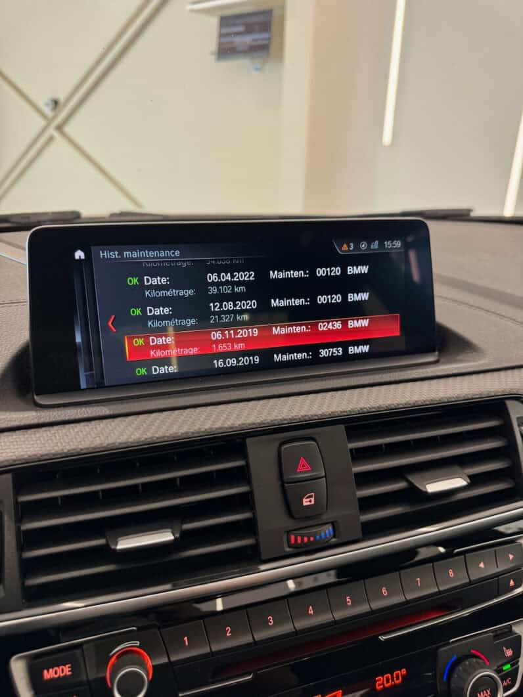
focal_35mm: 24
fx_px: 483
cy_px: 348
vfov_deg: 71.6
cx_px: 262
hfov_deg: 56.8
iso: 160
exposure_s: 1/51
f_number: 1.8
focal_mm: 6.8
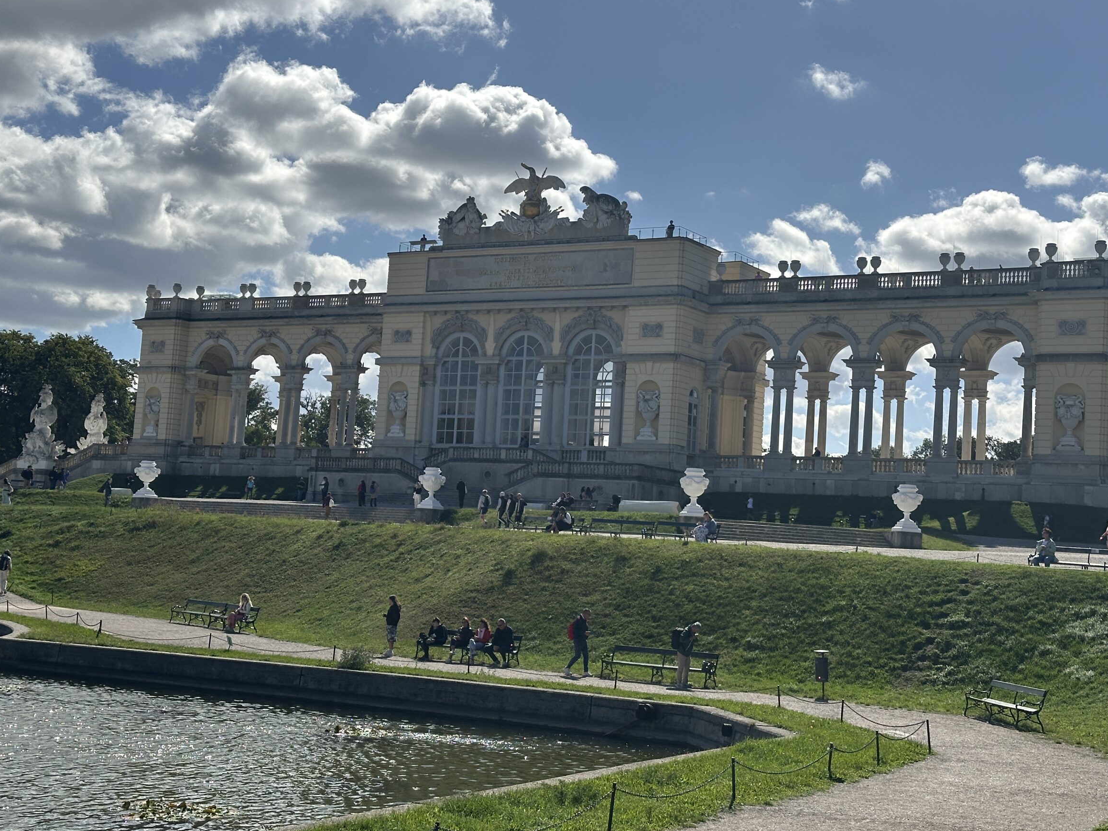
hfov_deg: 36.2
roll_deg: -3.0
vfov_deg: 27.5
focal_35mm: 53
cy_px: 377
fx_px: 1697
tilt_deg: +6.3
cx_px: 578
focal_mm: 6.86
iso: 64
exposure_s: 1/9804
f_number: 1.78
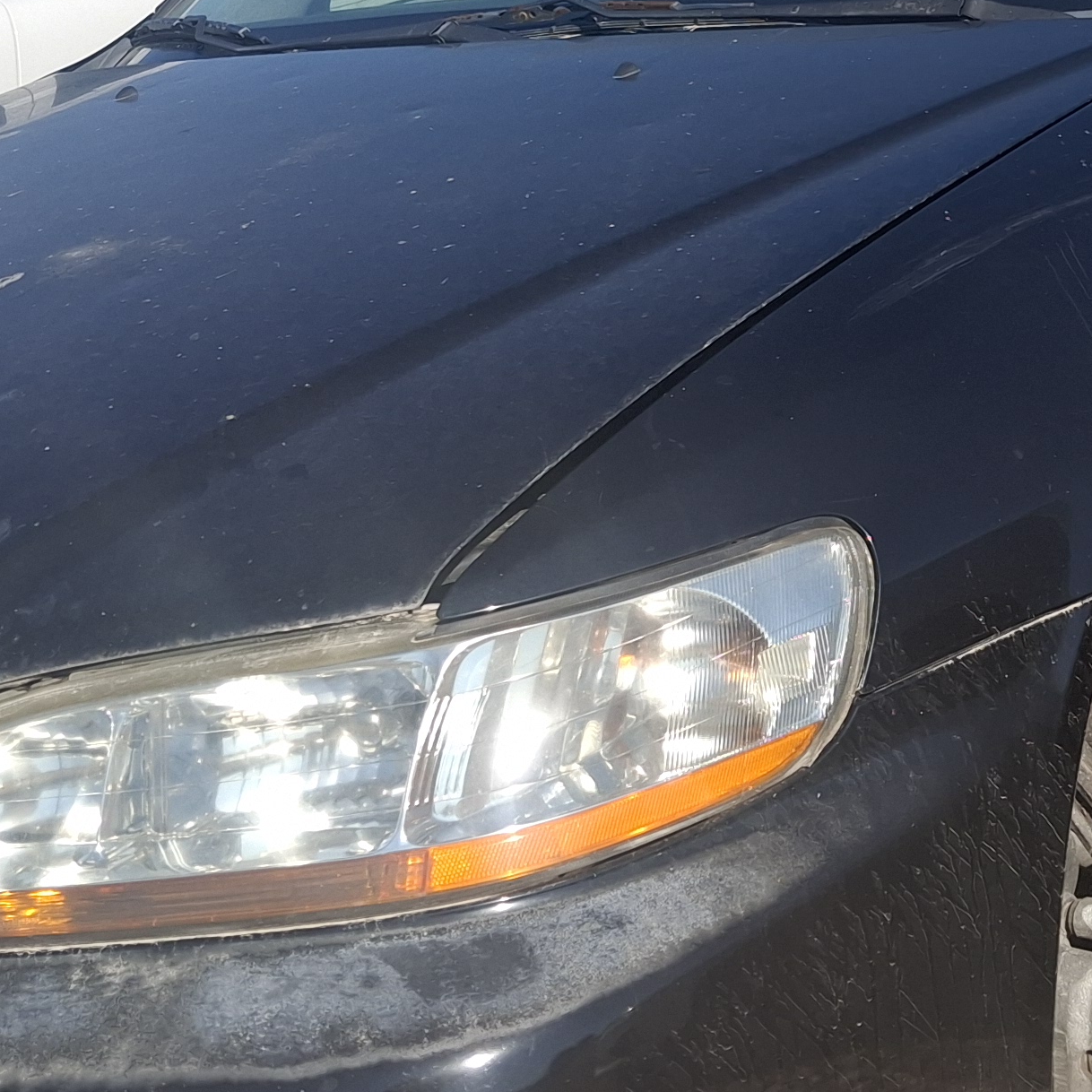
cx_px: 936
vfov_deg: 22.8
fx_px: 2641
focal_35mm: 74
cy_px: 114
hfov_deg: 22.9
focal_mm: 4.69
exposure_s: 1/2174
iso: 32
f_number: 1.8
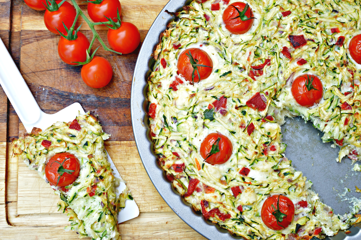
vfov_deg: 20.1
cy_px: 120
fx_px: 676
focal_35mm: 68
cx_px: 180
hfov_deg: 29.9
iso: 100
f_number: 5.6
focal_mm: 45
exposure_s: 1/80
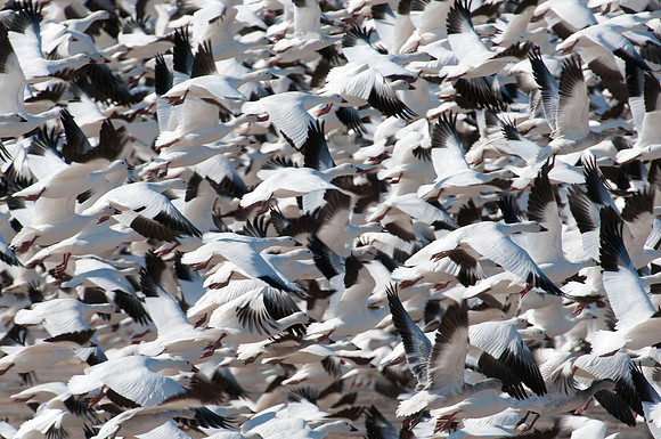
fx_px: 17877
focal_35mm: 975
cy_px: 220
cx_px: 330
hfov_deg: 2.1
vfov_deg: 1.4
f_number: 14
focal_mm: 650
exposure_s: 1/800
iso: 800
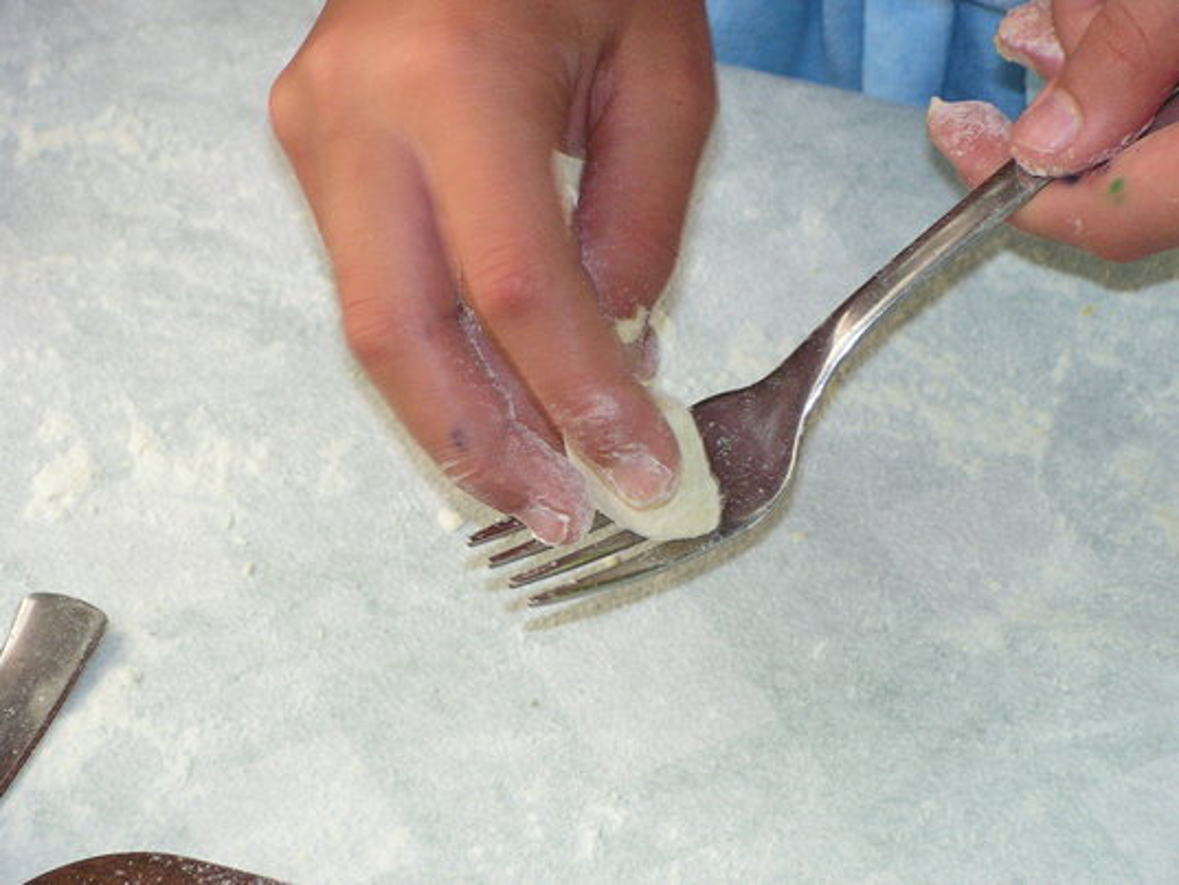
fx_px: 4020
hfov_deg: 16.7
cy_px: 442
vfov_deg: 12.6
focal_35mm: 118
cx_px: 590
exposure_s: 1/30
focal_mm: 19.8
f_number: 3.4
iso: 200
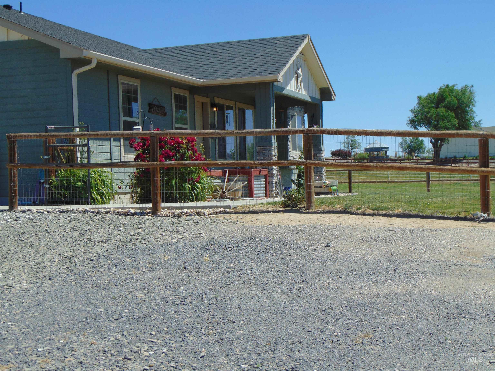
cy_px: 186
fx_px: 1015
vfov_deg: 20.7
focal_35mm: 71
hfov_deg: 27.4
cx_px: 248
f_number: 3.7
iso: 80
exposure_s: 1/1000
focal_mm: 12.8
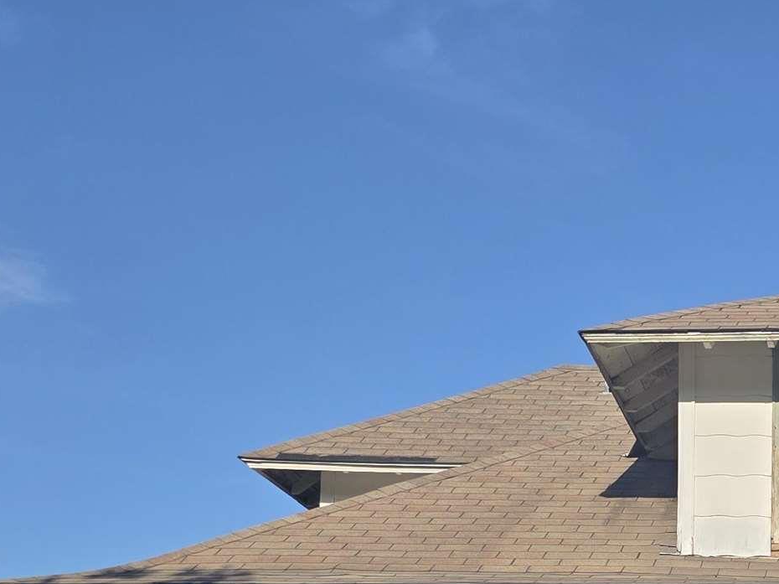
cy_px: 937
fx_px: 1710
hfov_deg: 23.9
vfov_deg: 17.1
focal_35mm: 76
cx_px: 879
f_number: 1.7
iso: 80
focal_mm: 6.25
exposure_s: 1/7061
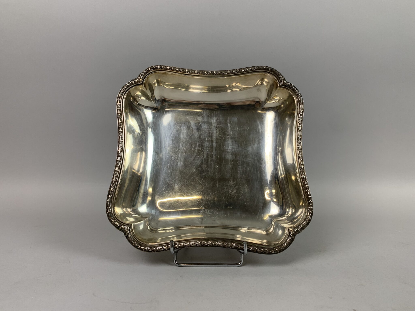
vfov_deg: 53.1
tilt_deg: -4.1
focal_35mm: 26
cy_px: 156
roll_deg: -0.4
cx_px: 208
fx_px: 312
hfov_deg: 67.3
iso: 64
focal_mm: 4.25
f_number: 1.8
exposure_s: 1/50
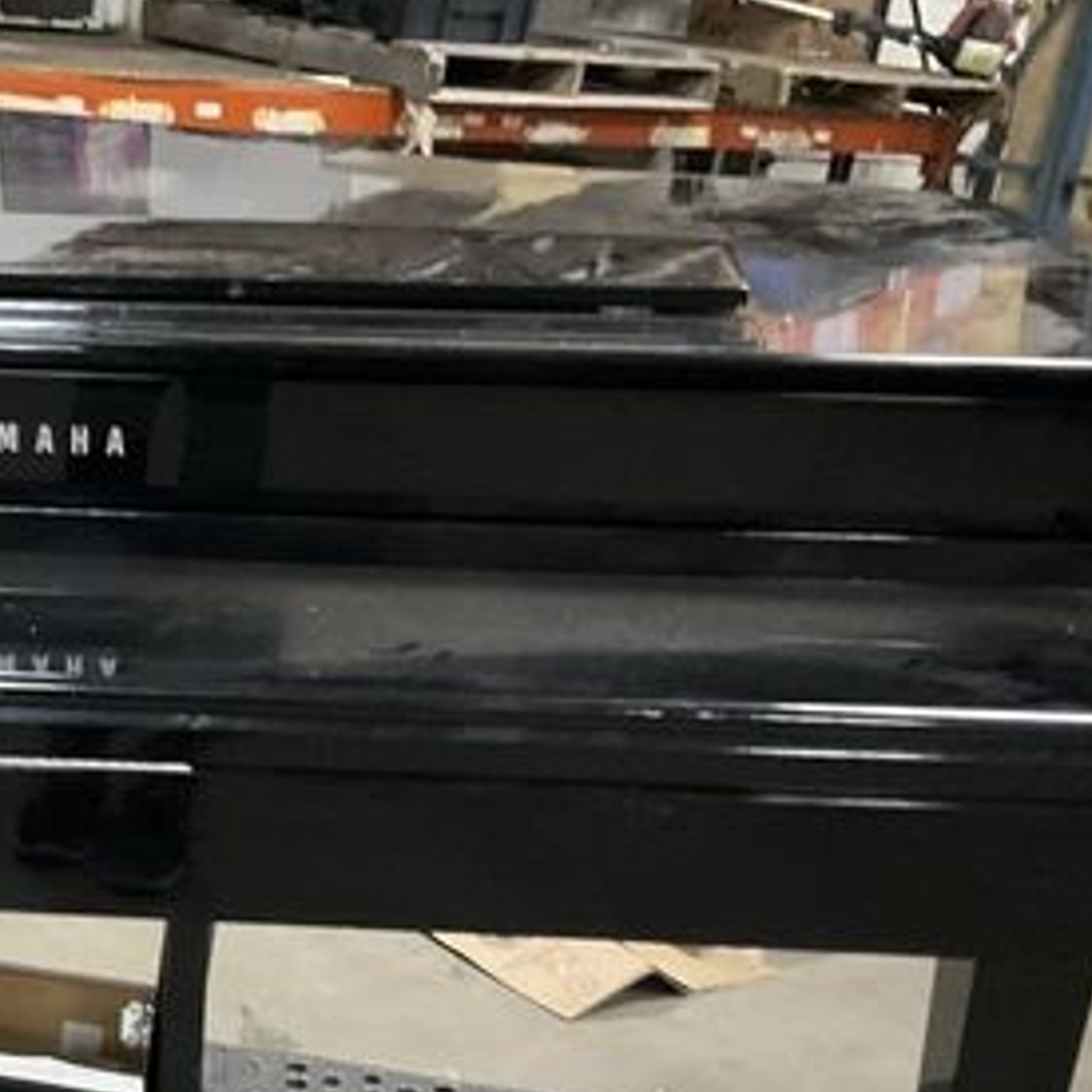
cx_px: 16
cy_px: 836
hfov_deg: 23.7
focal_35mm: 70
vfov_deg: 24.4
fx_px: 2498
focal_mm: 3
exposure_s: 1/30
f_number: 1.8
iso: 320
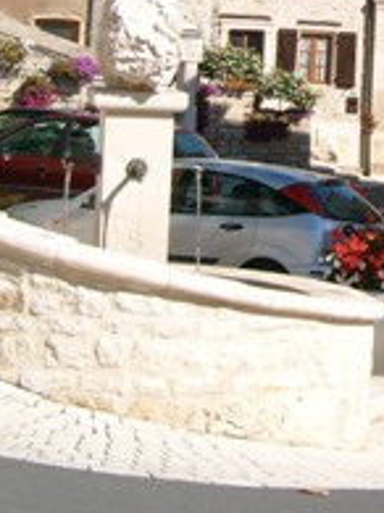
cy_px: -34
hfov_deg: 12.5
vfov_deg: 16.7
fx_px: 1703
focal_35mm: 115
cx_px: 500
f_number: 7.1
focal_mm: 5.8
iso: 80
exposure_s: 1/250
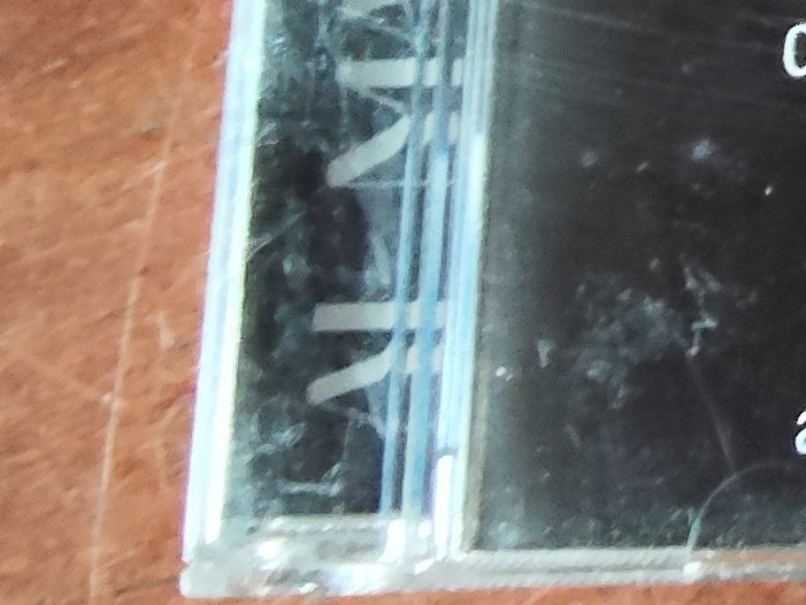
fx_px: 2818
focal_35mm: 121
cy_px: -309
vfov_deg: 11.7
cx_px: 1565
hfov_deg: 14.0
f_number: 2
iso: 160
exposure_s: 1/33.3
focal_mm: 2.78
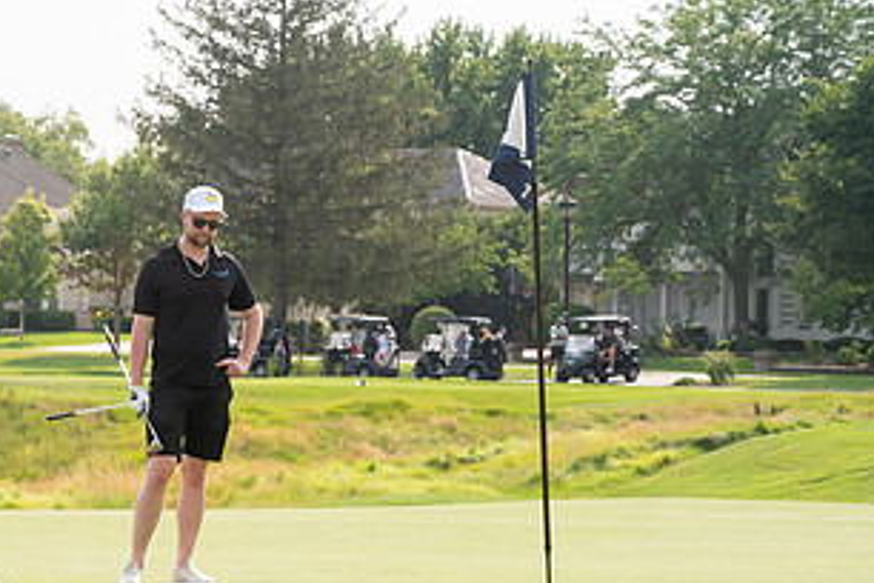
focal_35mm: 133
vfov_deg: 10.3
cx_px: 74
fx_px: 3229
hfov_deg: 15.2
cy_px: 299
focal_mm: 70
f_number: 6.3
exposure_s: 1/1600
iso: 250
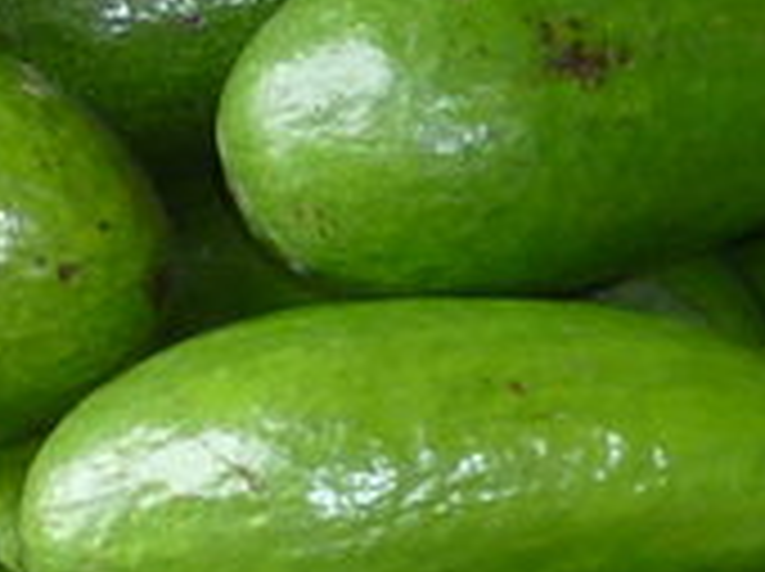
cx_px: 2110
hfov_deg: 8.2
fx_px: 4679
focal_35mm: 212
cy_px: 212
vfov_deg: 7.0
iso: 100
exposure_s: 1/60
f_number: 3.5
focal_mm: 5.4
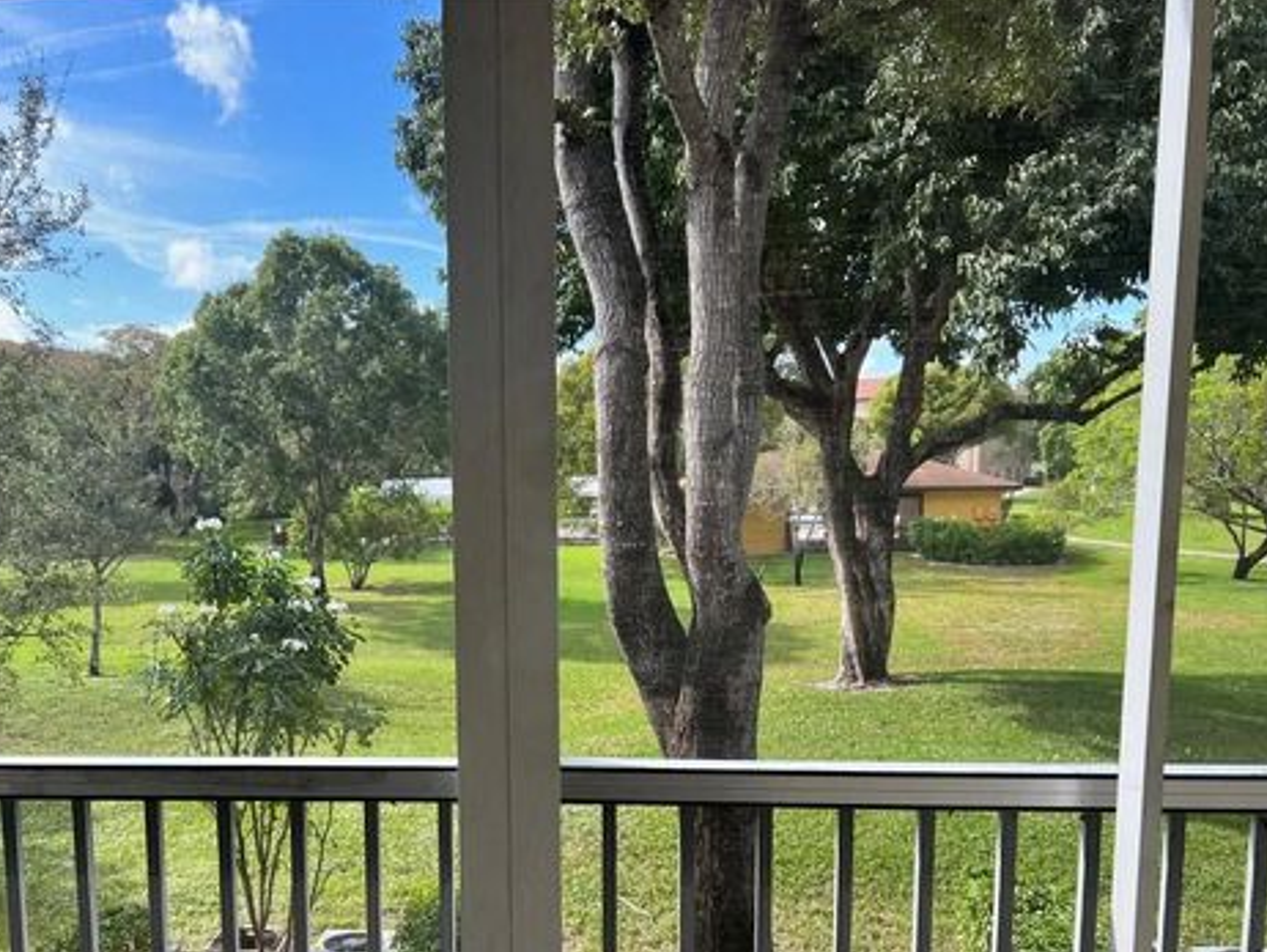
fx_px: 1318
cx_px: 483
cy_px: 647
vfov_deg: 39.1
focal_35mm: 36
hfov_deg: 50.9
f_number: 1.5
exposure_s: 1/738
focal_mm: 5.7
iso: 50
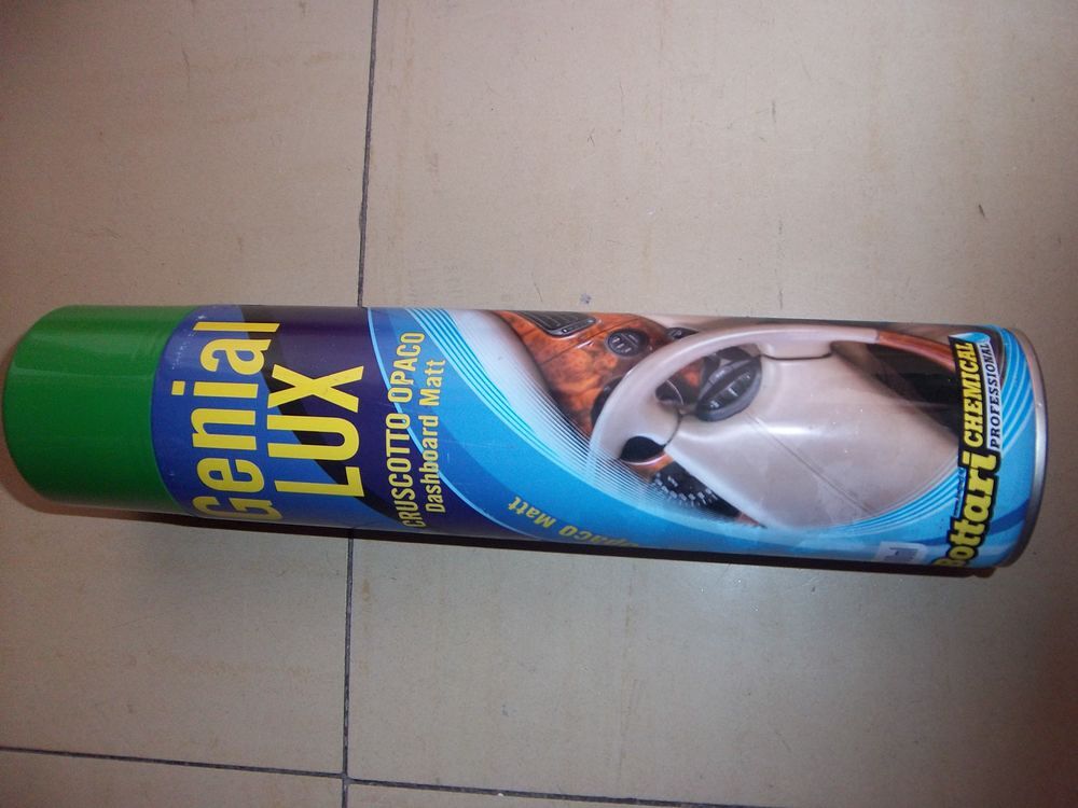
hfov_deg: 63.4
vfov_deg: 49.7
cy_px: 404
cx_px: 539
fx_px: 872
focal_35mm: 28
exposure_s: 1/64
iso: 64
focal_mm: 5.1
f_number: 3.5
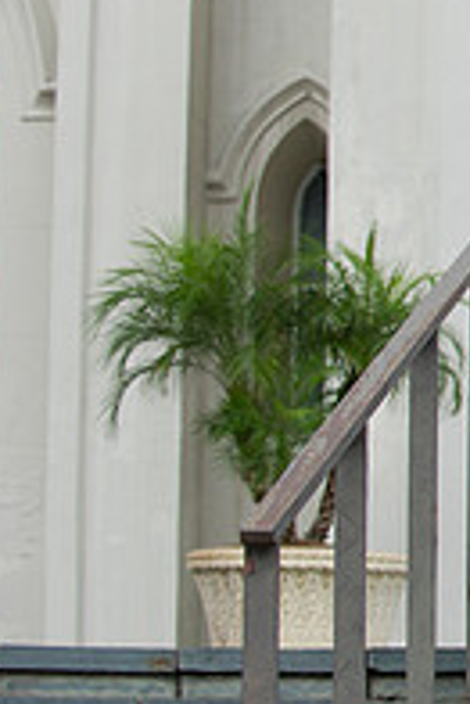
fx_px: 4046
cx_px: 1023
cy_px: 93
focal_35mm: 207
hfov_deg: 6.4
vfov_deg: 9.9
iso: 200
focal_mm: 70
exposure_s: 1/125
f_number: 4
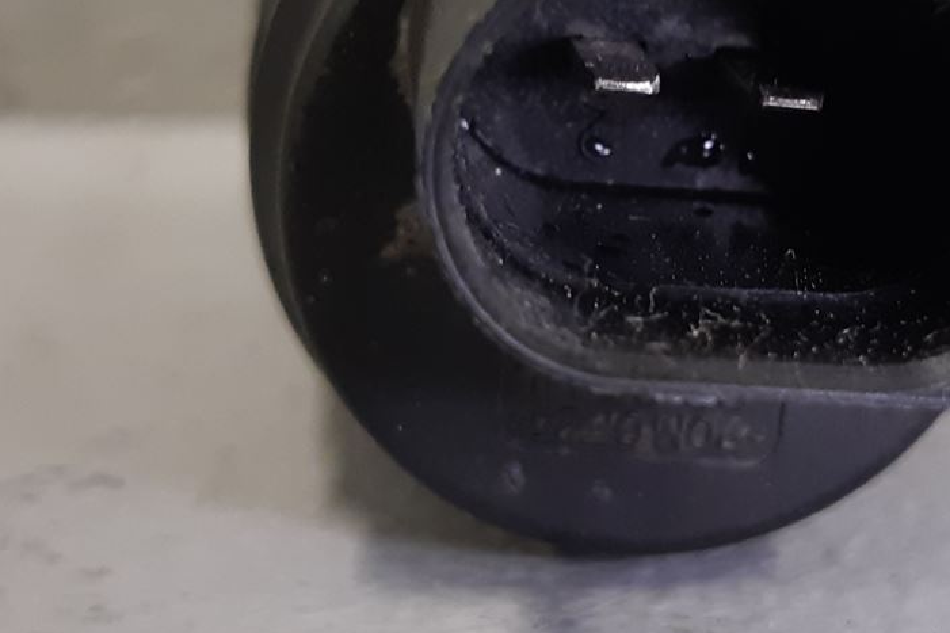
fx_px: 2084
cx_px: 649
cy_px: 171
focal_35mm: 79
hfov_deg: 25.5
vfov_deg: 17.2
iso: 125
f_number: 1.7
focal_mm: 3.93
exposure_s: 1/50
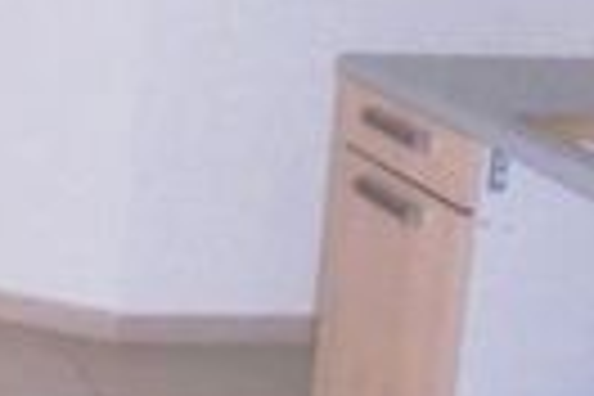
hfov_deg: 13.3
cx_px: -626
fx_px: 2161
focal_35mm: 131
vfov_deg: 10.4
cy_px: 58
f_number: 3.5
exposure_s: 1/30
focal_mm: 4.6
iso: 400
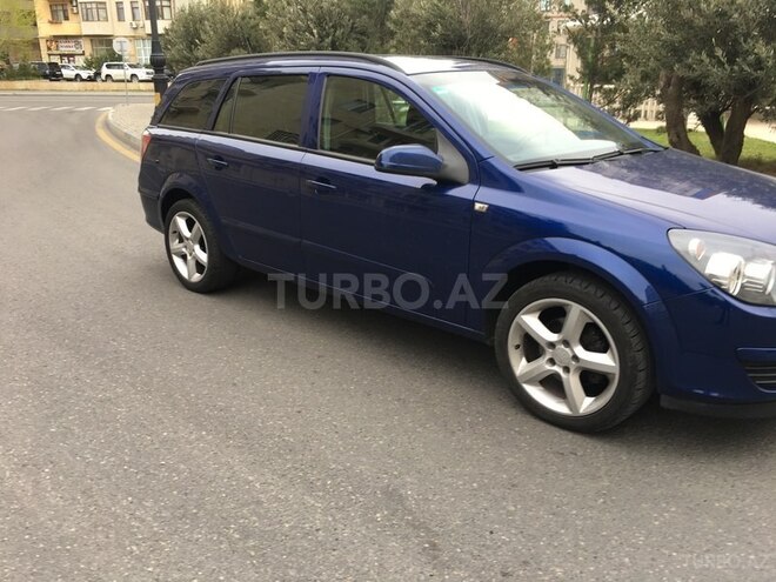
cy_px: 291
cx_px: 388
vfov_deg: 48.2
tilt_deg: -18.5
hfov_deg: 61.7
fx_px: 650
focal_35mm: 29
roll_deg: +0.8
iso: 25
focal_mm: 4.15
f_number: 2.2
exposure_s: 1/50
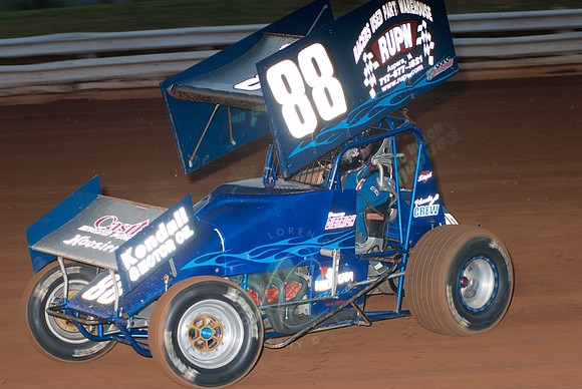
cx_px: 291
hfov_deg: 17.0
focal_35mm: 120
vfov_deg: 11.4
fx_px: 1942
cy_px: 194
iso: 200
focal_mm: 80
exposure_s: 1/400
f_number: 4
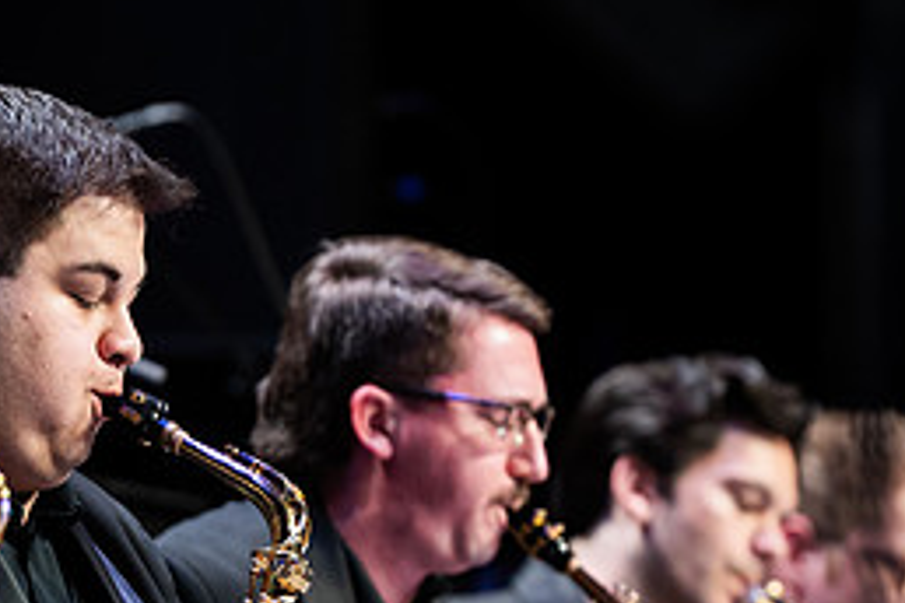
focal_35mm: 467
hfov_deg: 4.4
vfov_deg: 2.9
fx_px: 11739
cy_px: 621
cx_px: 375
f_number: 2.8
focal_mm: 200
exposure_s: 1/250
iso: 2000
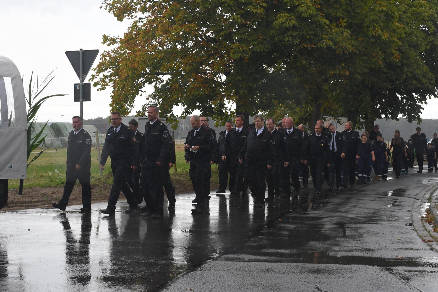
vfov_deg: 18.2
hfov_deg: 27.0
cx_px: 219
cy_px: 146
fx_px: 912
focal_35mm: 75
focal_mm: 50
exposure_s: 1/400
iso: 800
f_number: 10
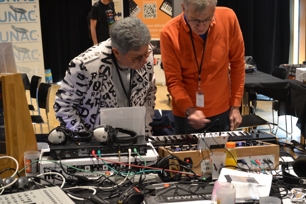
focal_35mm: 66
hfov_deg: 30.5
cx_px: 153
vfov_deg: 20.6
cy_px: 102
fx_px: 561
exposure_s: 1/15
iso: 1100
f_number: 5.3
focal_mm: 44
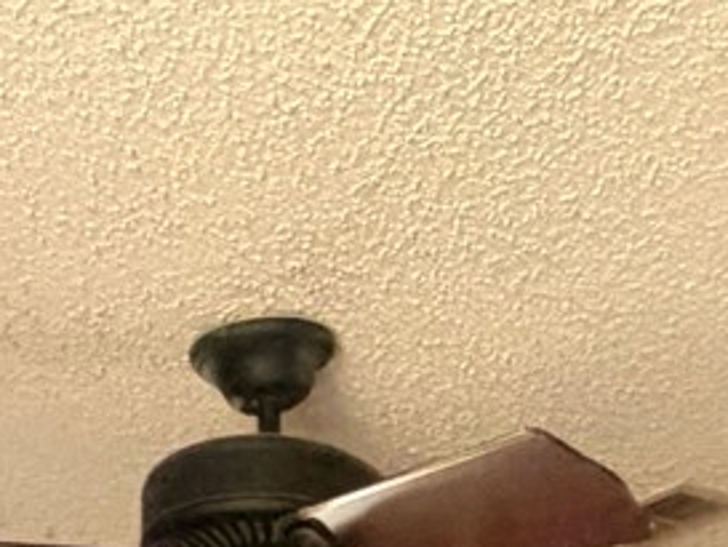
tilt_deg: -1.8
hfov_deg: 23.8
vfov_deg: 12.9
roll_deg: -0.3
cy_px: 1377
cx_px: 397
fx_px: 1725
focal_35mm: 82
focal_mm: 2.22
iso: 500
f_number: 2.2
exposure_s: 1/60
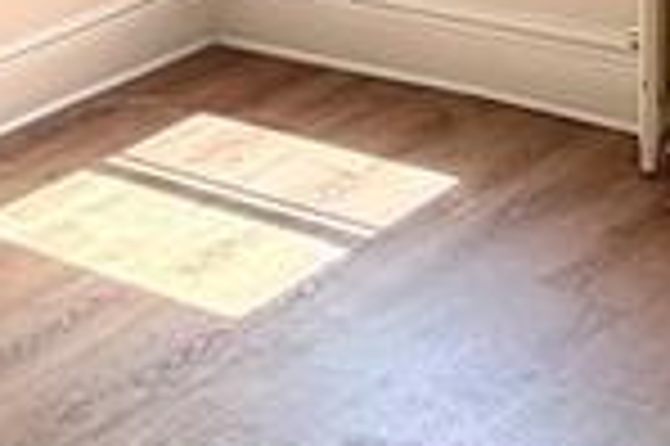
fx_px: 1859
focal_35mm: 100
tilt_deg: -6.1
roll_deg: +4.0
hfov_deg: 19.0
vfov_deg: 12.5
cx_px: -189
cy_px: -351
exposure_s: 1/121
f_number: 2.2
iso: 100
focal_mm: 2.22
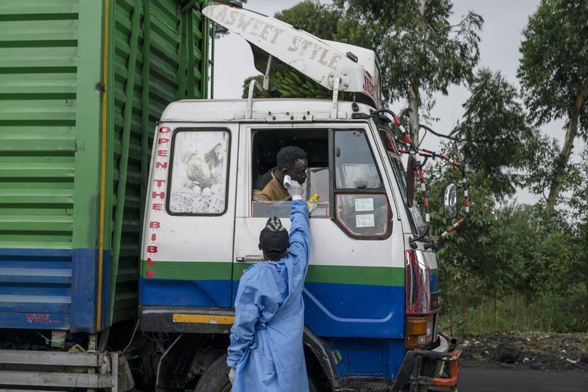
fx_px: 800
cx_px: 294
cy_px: 196
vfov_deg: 27.5
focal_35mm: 49
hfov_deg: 40.3
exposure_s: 1/500
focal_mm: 33
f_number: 3.5
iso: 200
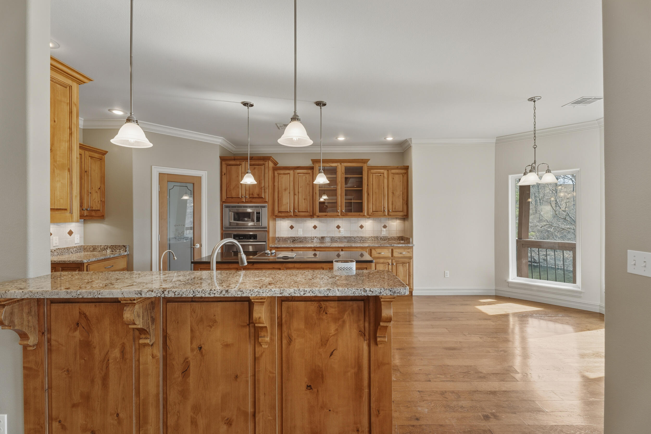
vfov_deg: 73.7
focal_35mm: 16
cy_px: 217
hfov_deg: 96.7
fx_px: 289
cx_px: 326
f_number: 8
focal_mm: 16
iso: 160
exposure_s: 1/400
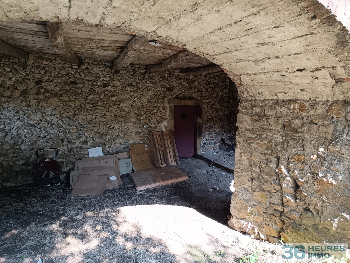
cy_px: 132
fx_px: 243
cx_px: 175
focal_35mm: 24
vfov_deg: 56.8
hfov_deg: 71.6
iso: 227
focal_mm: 6.14
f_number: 1.65
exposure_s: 1/100
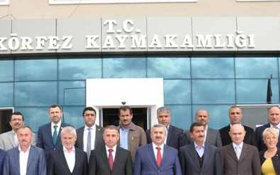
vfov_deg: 24.5
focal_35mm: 52
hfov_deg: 38.8
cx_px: 114
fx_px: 396
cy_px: 147
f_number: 9
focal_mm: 21
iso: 200
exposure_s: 1/200
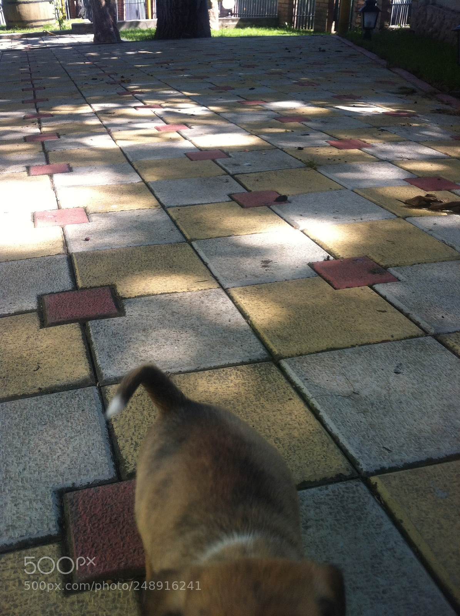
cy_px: 308
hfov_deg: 40.6
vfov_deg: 52.7
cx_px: 230
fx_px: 622
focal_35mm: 35
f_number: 2.8
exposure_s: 1/262
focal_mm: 3.85
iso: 80
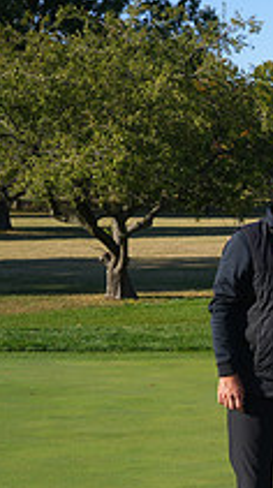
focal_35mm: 101
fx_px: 1306
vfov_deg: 21.0
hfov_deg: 10.3
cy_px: 369
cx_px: 664
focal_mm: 35
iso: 100
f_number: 8
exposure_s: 1/250
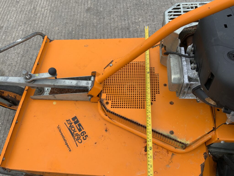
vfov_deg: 48.2
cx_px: 117
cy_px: 88
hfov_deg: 61.7
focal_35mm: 29
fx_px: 196
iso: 16
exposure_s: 1/302
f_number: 1.8
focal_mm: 3
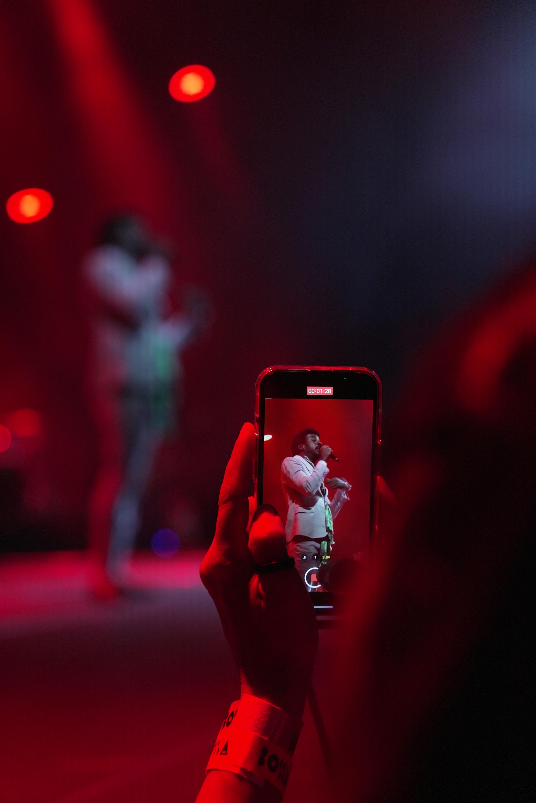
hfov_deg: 26.5
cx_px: 268
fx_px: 1137
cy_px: 402
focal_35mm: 51
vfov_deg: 38.9
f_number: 2.8
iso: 1000
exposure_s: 1/160
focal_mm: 51
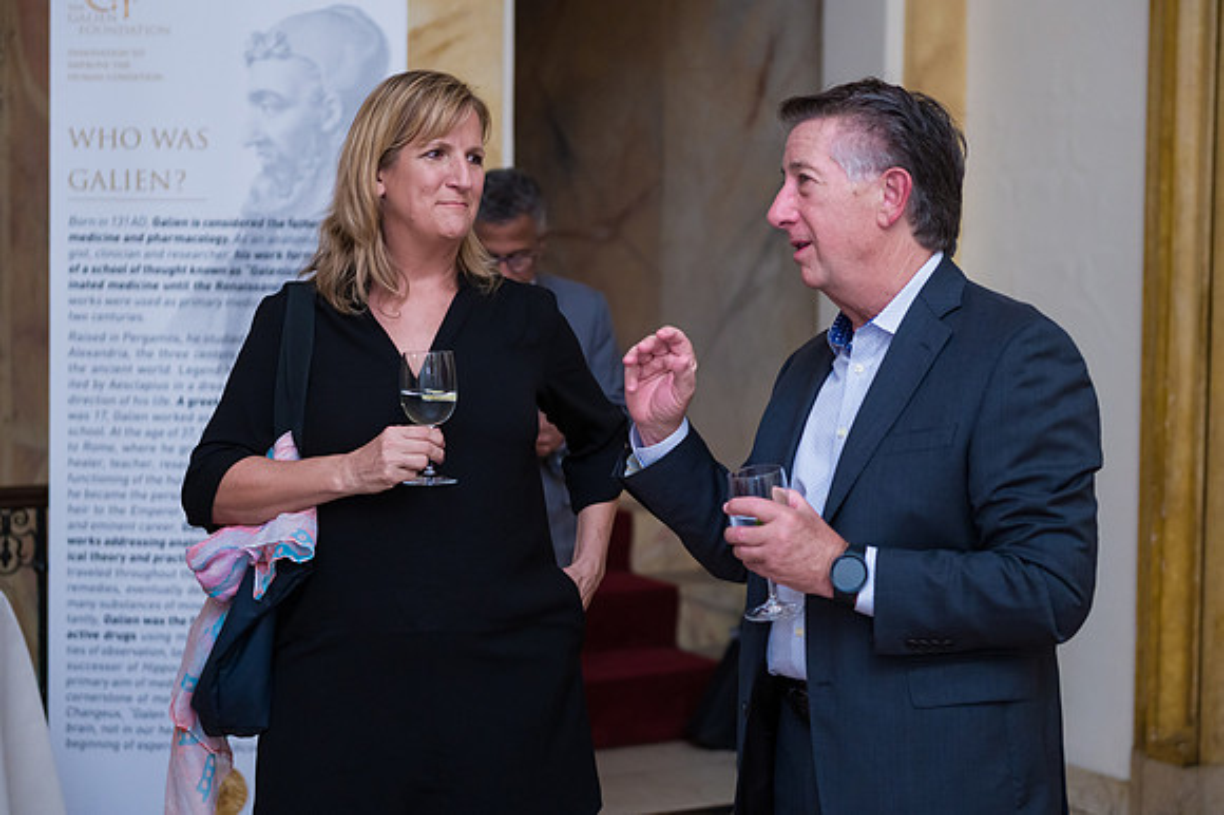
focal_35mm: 75
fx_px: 2561
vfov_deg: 18.1
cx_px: 614
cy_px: 387
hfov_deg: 26.9
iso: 1600
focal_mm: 70
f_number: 3.2
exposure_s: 1/200
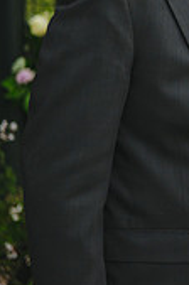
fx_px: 1265
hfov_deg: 8.4
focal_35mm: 160
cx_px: 251
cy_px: 67
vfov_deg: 12.8
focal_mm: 60
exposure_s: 1/2000
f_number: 2.8
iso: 400
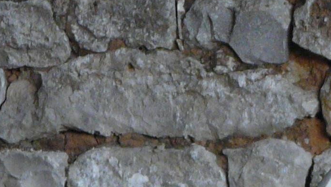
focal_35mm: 725
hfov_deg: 3.0
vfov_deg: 1.7
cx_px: 554
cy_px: 79
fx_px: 6366
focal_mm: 23.1
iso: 200
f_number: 3.6
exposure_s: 1/20
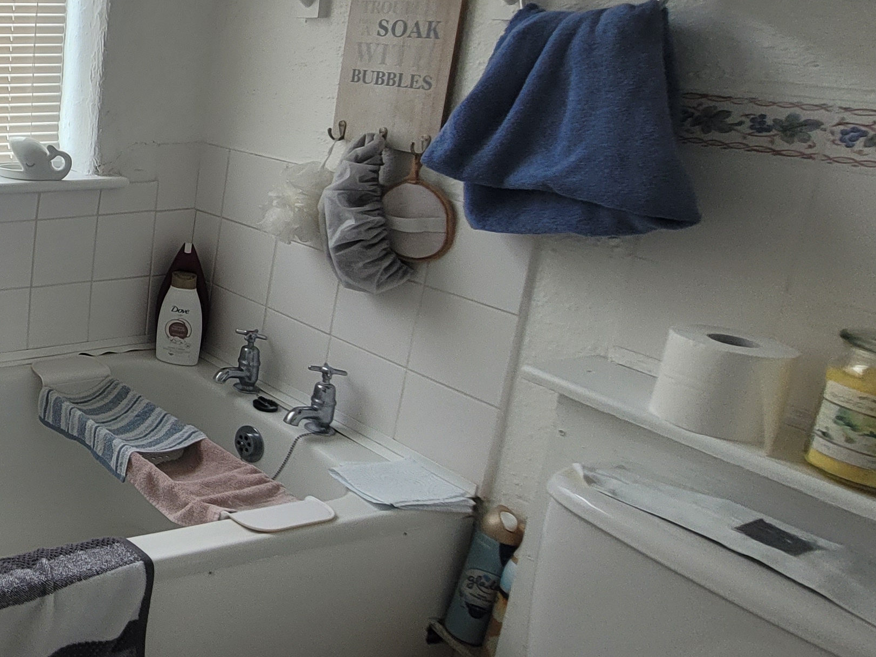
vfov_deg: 43.3
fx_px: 810
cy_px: 198
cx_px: -176
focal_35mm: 32
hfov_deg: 40.1
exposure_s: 1/123
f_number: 2.2
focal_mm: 1.74
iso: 40
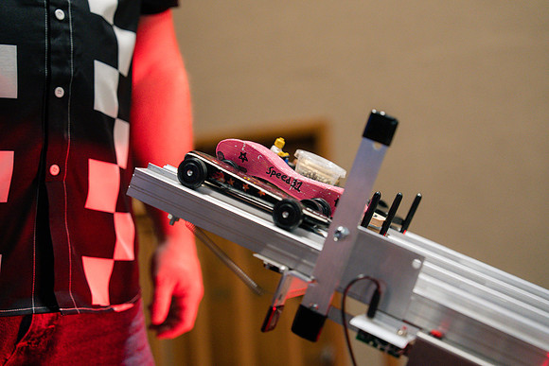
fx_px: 1068
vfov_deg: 19.5
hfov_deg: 28.8
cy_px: 183
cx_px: 274
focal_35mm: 70
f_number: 2.8
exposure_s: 1/320
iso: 2500
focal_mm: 70
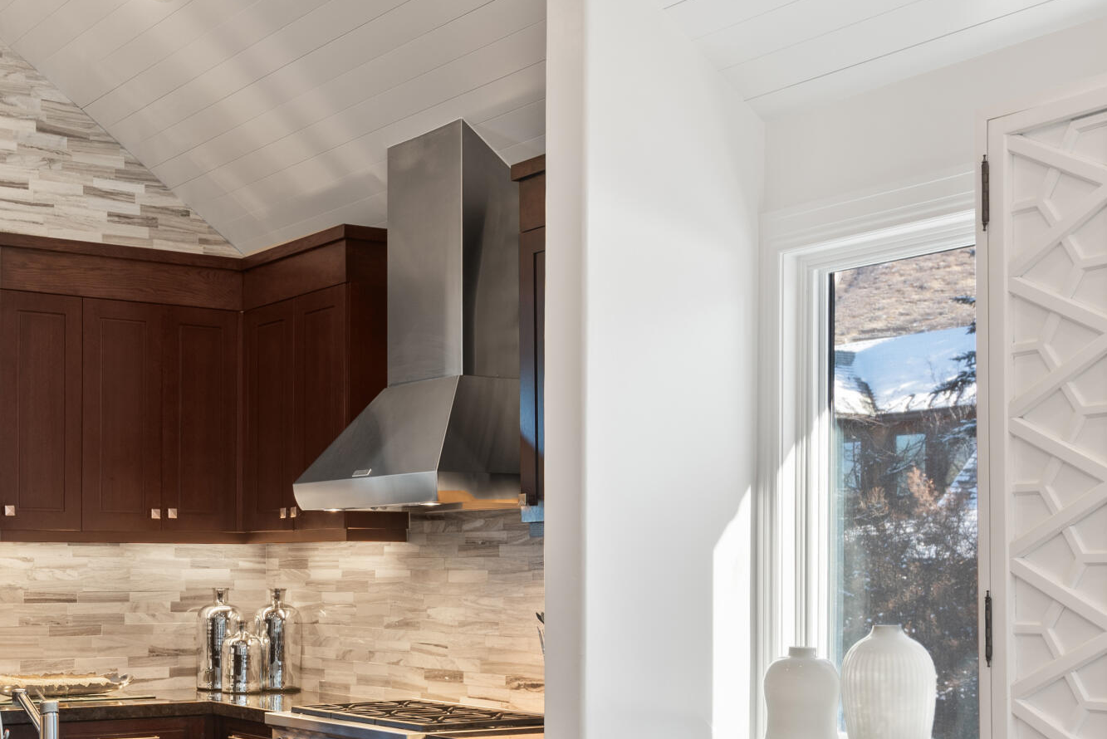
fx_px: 1661
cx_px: 229
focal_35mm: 54
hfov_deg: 35.7
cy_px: 575
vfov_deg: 24.7
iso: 100
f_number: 7.1
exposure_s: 1/2
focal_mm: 24
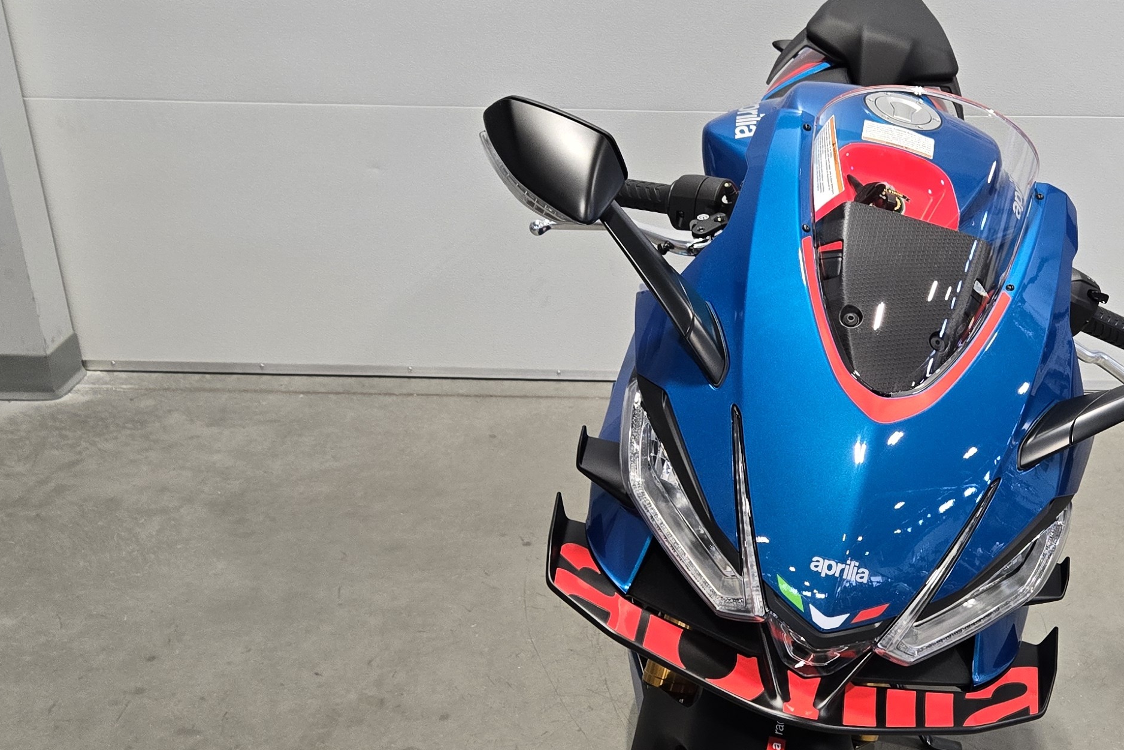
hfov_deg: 38.2
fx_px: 1592
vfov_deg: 26.5
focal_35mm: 51
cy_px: 389
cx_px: 800
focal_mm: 5.4
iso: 200
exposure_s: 1/120
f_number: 1.8
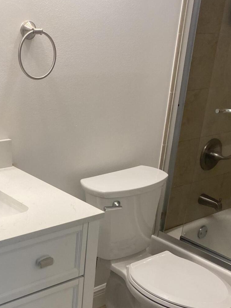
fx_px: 463
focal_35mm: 52
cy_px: 261
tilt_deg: -25.9
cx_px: 65
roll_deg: -0.5
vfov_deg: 35.2
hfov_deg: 27.7
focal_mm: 4.25
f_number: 1.8
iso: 125
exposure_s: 1/120
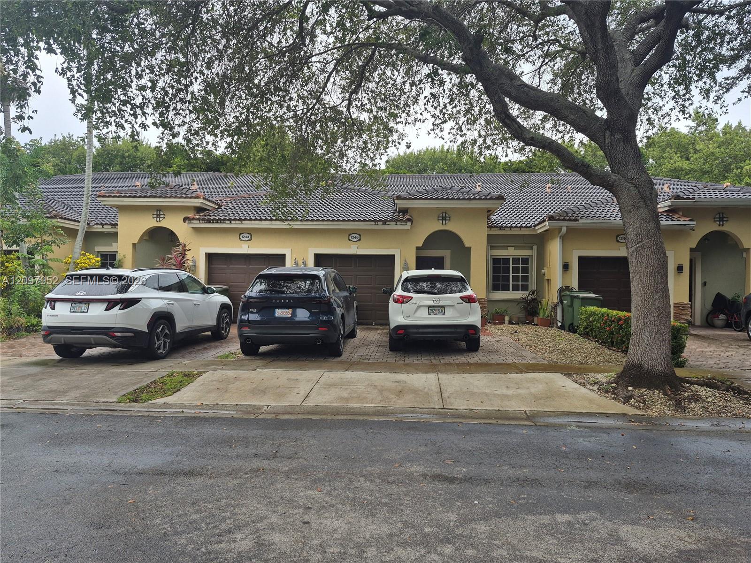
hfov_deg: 73.9
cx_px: 376
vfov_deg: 58.9
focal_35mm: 23
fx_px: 499
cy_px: 282
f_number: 1.8
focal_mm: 5.4
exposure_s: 1/180
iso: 64
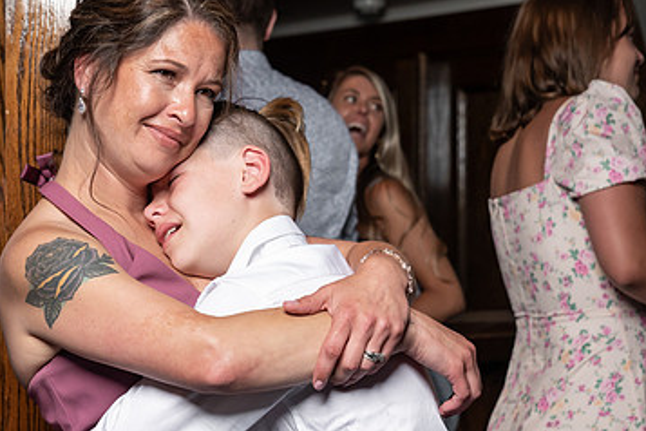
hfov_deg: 20.5
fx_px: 1776
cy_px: 247
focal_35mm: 99
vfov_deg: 13.8
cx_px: 161
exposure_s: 1/200
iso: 2000
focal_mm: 61
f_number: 5.6
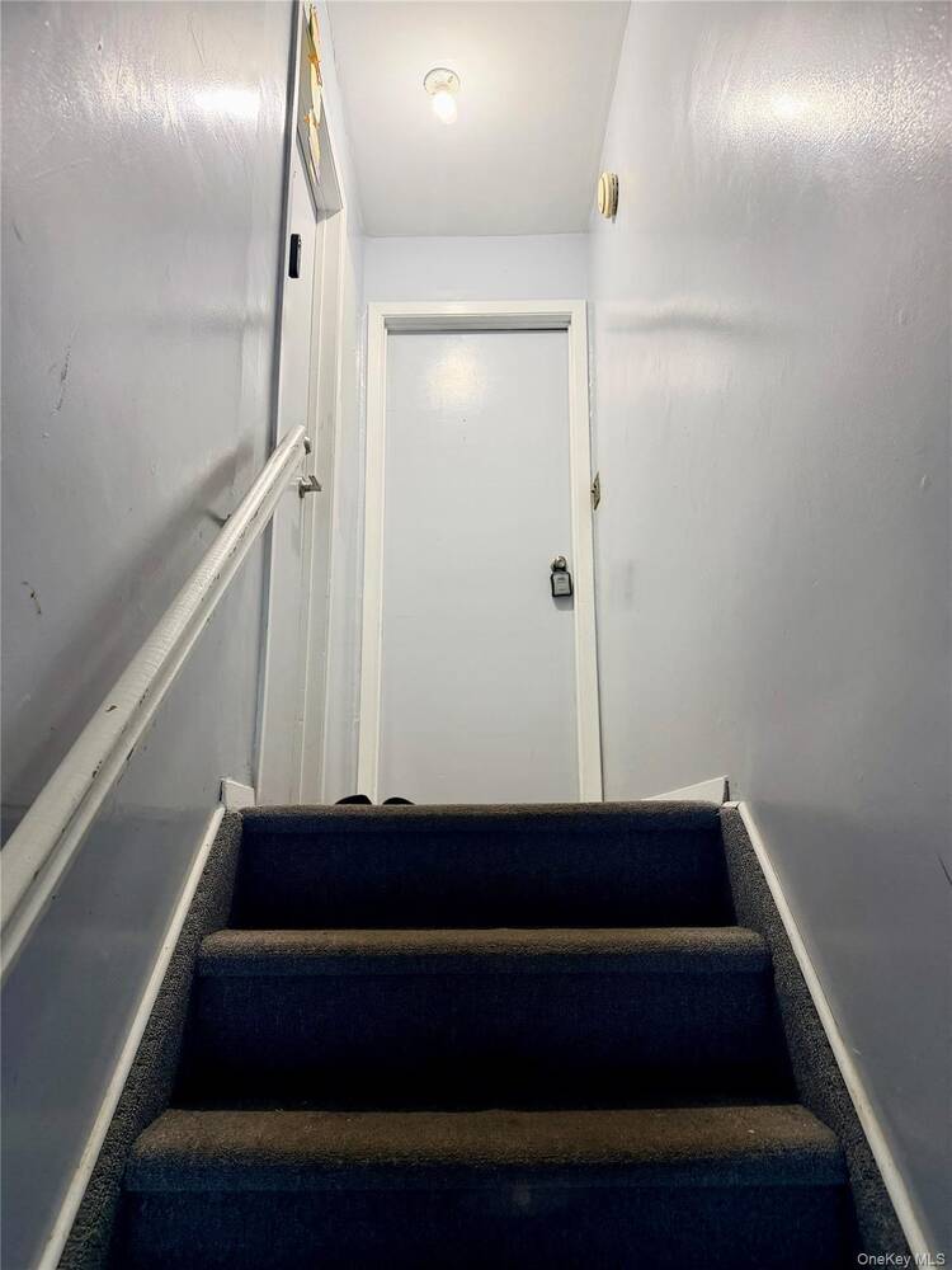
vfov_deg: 71.6
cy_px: 635
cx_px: 476
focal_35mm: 24
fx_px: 880
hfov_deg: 56.8
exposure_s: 1/60
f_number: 1.78
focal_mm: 6.76
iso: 250
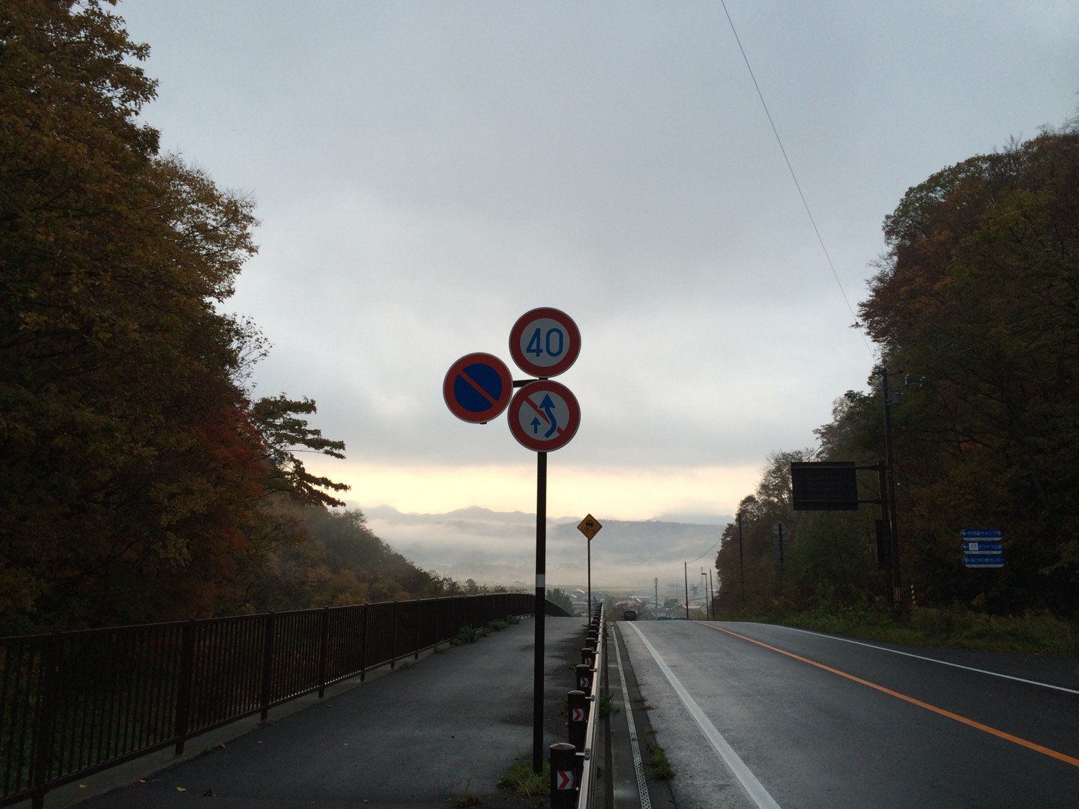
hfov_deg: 60.0
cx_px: 540
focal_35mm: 30
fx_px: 935
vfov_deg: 46.8
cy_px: 404
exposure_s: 1/120
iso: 40
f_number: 2.2
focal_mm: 4.12
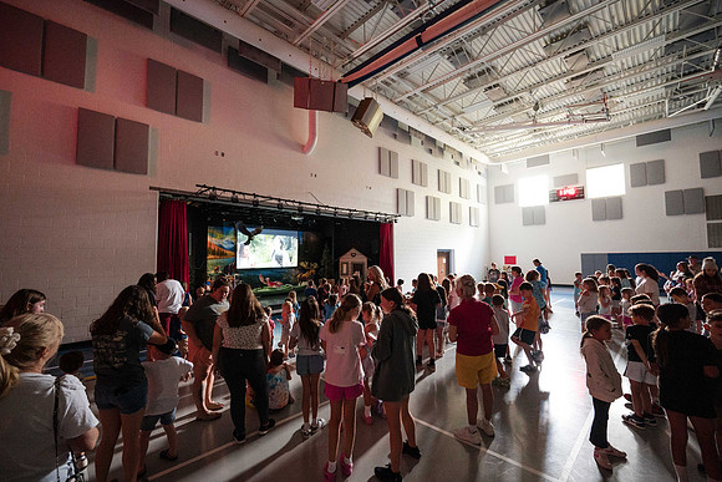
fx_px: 314
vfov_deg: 75.0
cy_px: 237
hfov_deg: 97.9
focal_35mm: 16
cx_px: 358
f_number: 4
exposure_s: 1/60
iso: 5600
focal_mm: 15
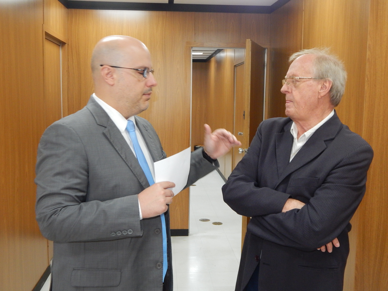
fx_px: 426
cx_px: 194
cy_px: 146
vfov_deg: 37.7
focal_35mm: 38
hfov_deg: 49.0
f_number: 3.4
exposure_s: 1/30
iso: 400
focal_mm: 6.8
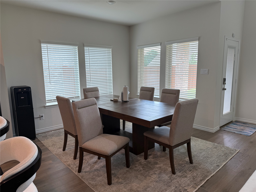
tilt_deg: -8.7
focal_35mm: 24
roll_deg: +0.9
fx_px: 177
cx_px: 128
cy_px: 96
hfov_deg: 71.6
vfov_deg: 56.8
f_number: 1.78
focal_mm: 6.76
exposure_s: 1/120
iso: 64
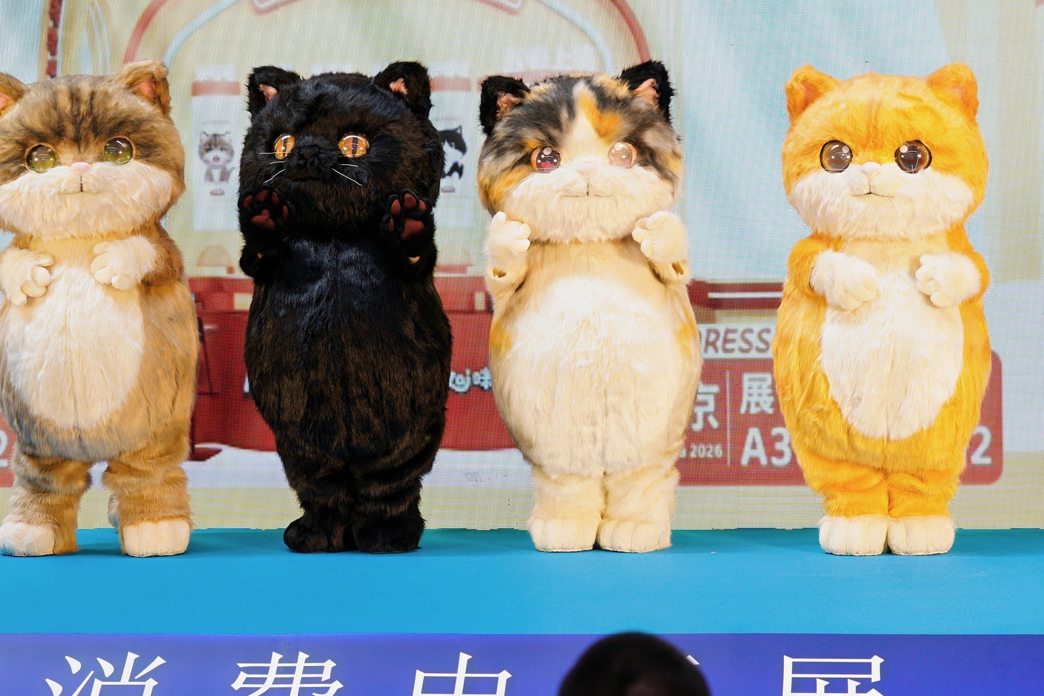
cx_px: 686
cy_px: 230
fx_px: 2378
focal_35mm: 82
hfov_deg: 24.7
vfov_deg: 16.6
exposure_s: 1/160
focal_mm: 54
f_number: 4.5
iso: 800
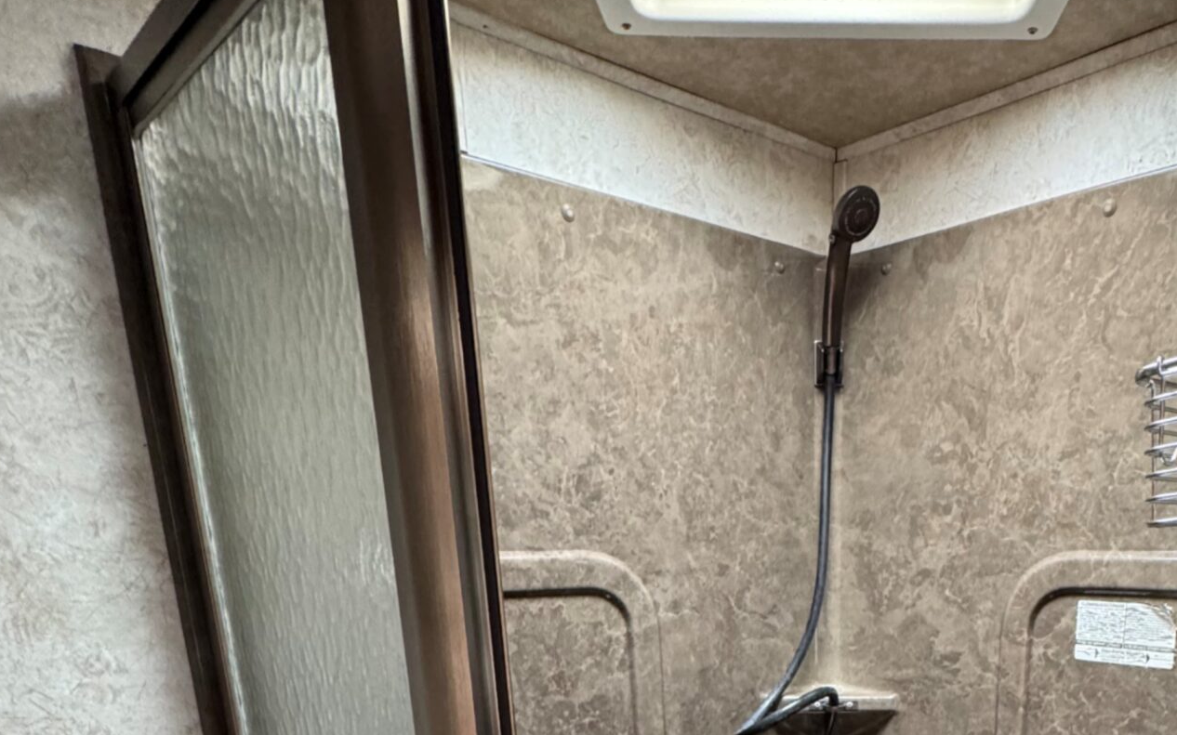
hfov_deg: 60.7
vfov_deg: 35.6
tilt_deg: -16.7
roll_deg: +0.3
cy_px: 811
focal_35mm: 30
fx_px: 962
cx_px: 823
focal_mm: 2.22
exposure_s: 1/60
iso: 500
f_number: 2.2
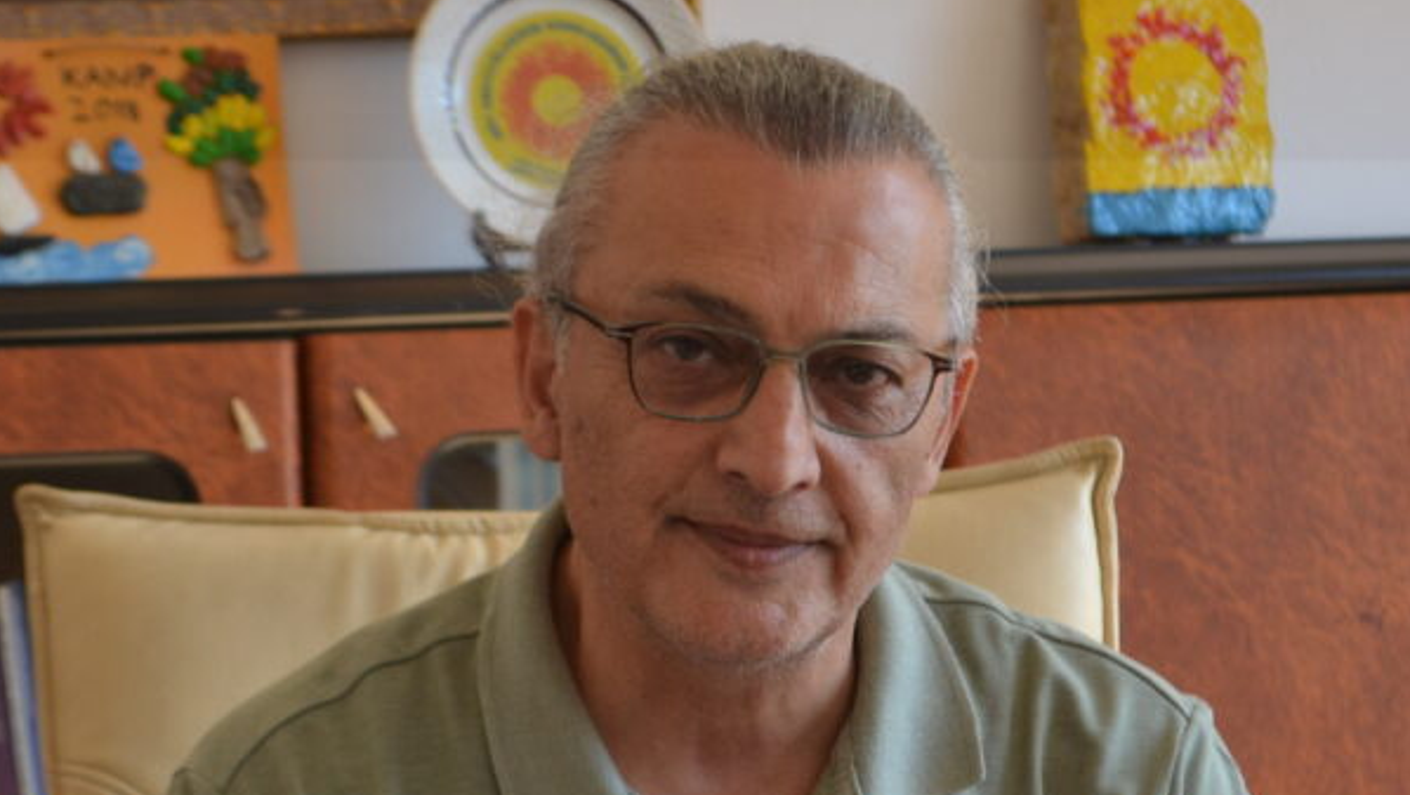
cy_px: 768
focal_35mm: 148
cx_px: 514
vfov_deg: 8.2
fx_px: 5532
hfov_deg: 14.5
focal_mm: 55
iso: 400
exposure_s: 1/100
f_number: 5.6
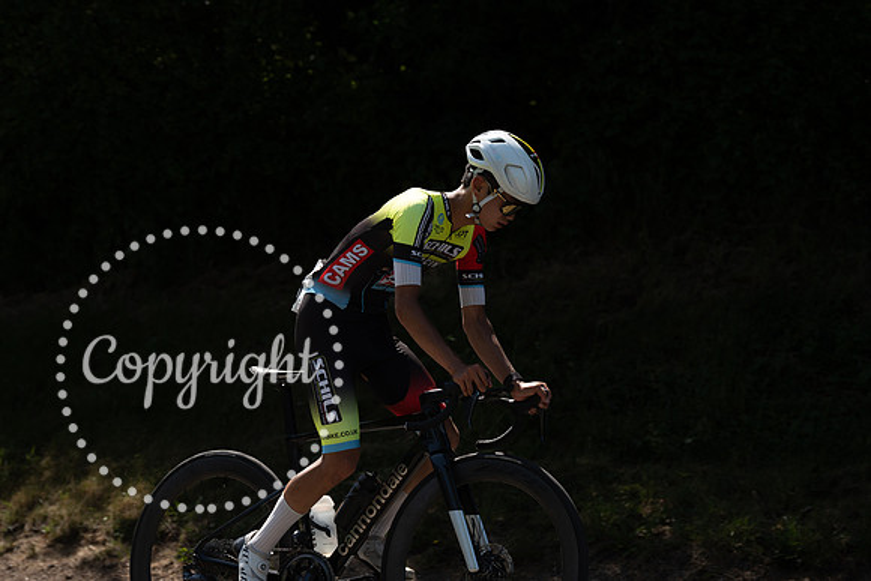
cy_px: 290
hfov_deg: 19.5
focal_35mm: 105
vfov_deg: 13.0
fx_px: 2541
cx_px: 436
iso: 100
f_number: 4.5
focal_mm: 105
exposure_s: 1/1000
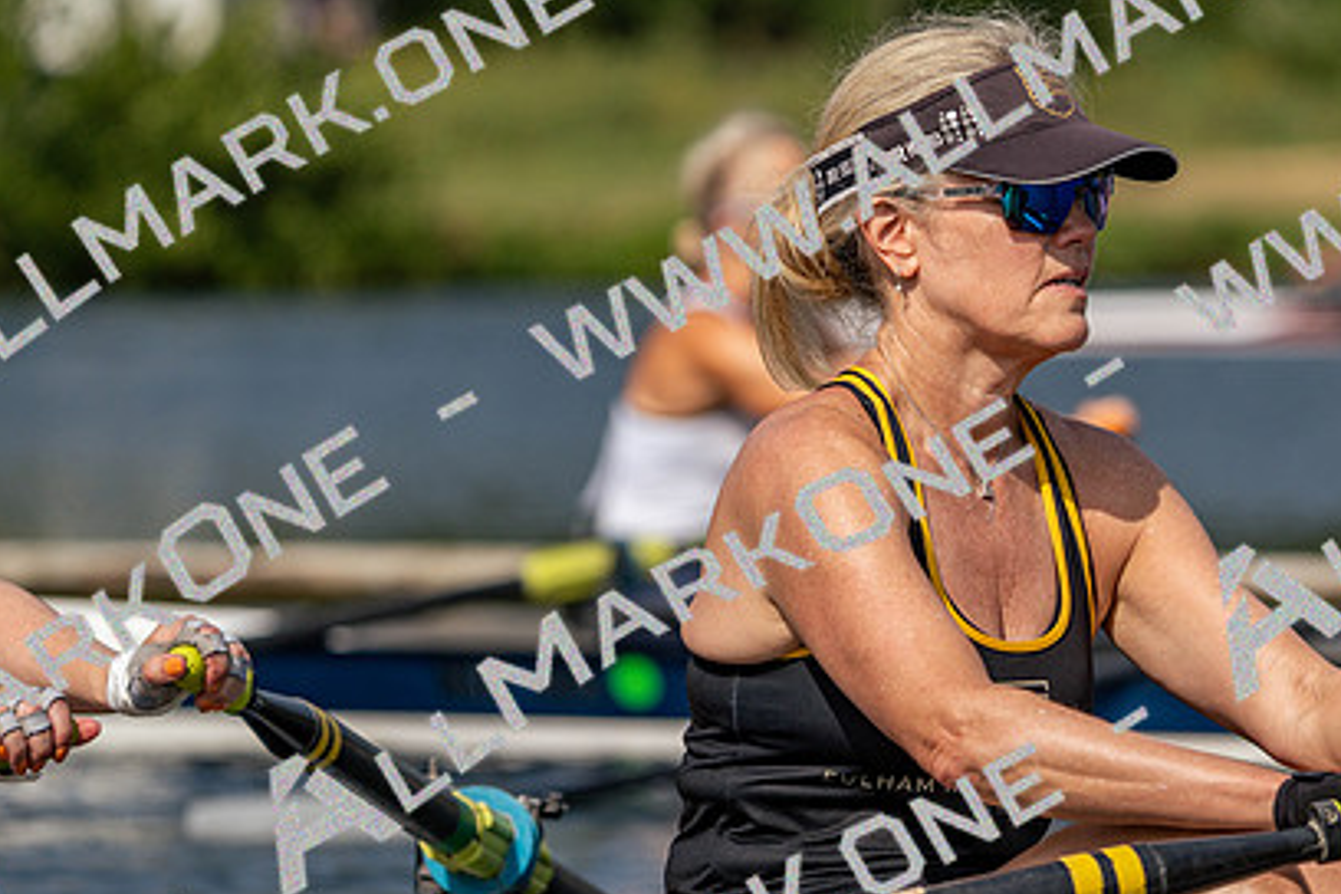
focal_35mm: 401
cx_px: 937
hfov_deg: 5.1
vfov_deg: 3.4
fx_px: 14936
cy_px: 389
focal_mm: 282
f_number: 6.3
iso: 160
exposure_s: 1/1600
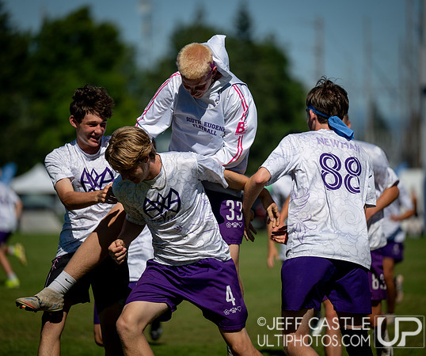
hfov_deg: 7.8
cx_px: 233
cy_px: 169
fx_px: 3120
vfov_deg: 6.5
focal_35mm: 243
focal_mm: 200
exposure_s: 1/6400
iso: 64
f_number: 2.8
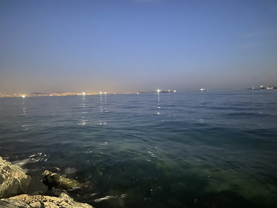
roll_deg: +1.7
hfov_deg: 67.3
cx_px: 138
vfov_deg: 53.1
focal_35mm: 26
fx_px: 208
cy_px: 104
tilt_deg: -2.7
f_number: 1.8
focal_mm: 4.25
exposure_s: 1/4
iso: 1000
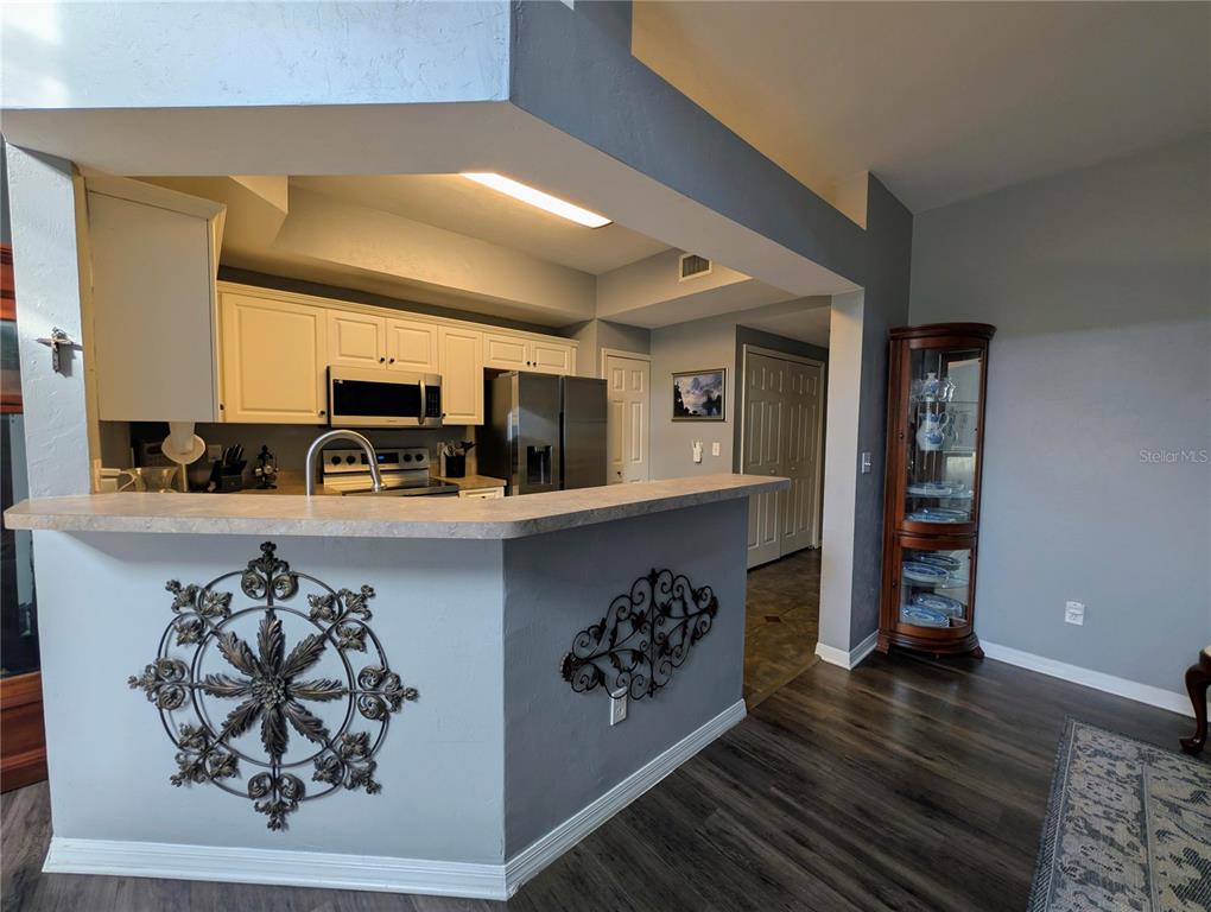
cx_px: 606
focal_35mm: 12
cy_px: 456
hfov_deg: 110.5
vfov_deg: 94.6
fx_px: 420
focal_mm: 2.02
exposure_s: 1/40
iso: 45
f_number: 1.7
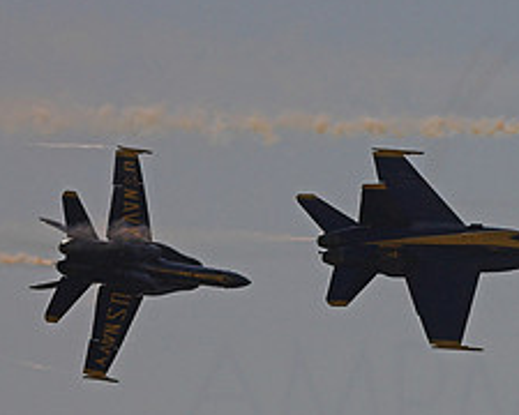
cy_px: 152
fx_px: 10832
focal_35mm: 705
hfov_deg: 2.7
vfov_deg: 2.2
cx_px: 591
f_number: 13
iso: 200
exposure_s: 1/1000
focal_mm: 195
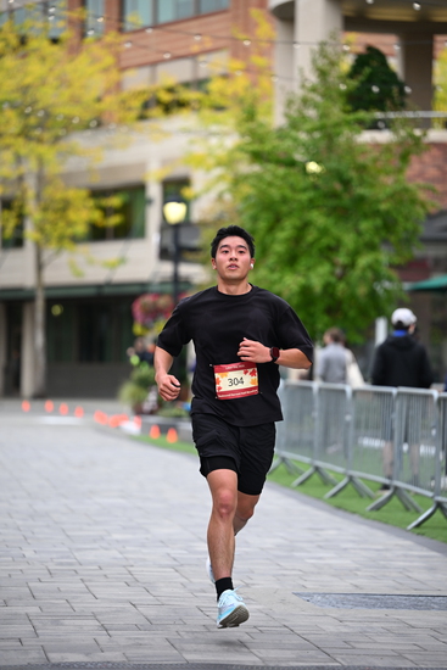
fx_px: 2699
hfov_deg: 9.5
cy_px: 335
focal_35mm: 145
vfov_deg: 14.1
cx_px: 224
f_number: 2.8
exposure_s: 1/2000
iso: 640
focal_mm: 145
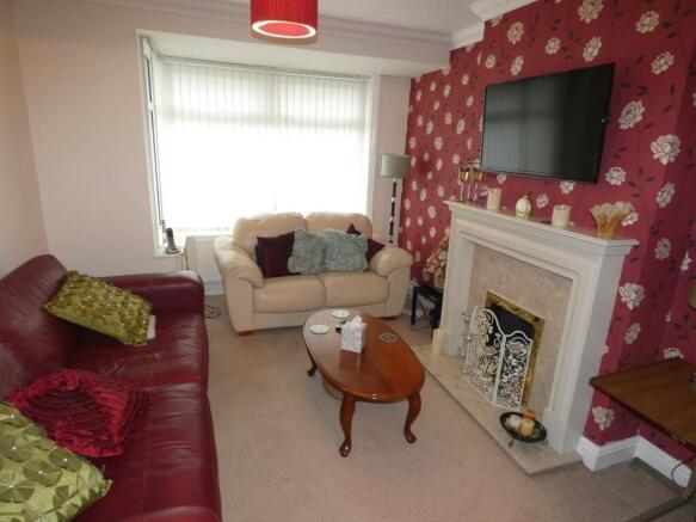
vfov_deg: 66.0
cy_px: 261
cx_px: 348
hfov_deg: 81.8
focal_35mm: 20
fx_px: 402
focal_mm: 3.6
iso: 500
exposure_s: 1/60
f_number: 2.8
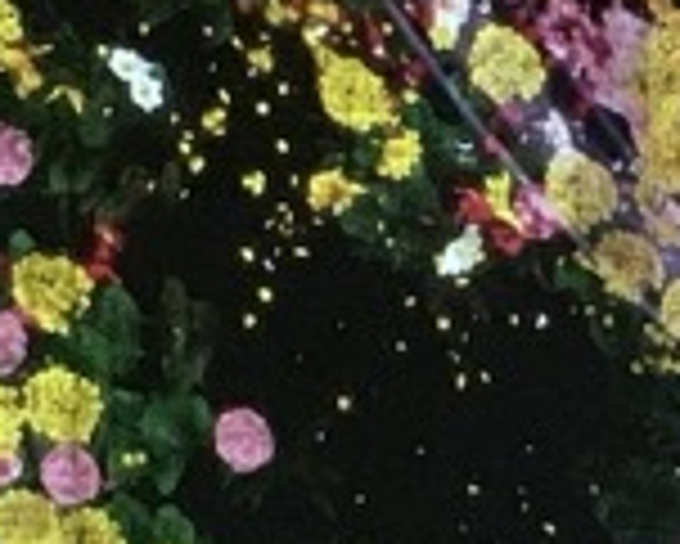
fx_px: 4330
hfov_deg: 8.0
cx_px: 1887
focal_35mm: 215
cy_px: 1461
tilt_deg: +0.1
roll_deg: +1.3
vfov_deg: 6.7
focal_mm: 4.25
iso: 640
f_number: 1.8
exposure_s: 1/19
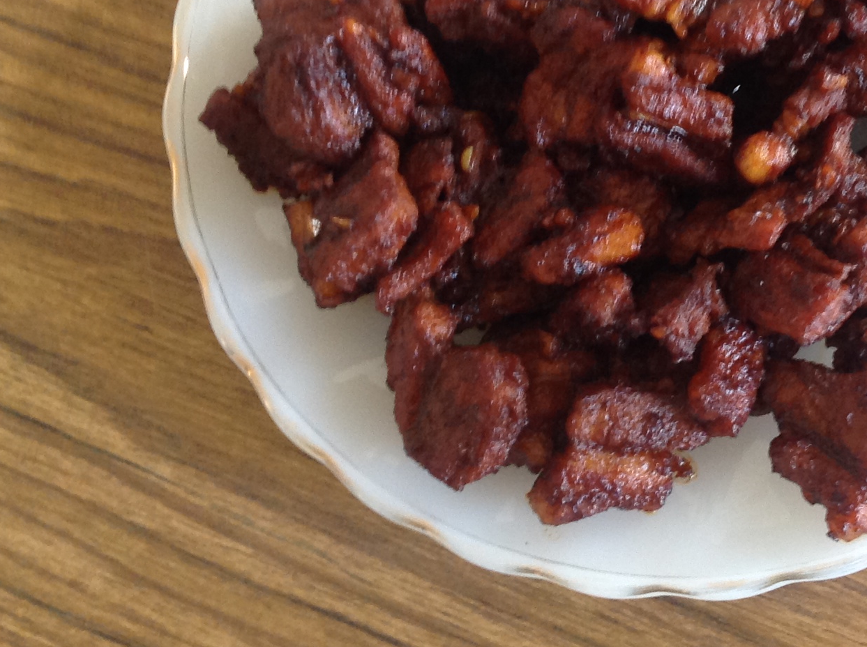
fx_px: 1825
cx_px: 716
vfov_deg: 19.8
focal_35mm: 73
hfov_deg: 26.1
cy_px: 107
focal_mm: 4.28
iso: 125
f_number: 2.4
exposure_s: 1/15
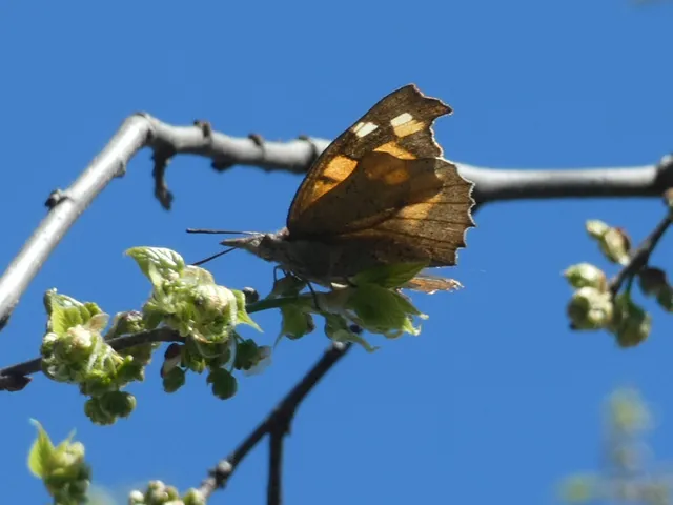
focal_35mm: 173
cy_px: 252
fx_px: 3363
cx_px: 336
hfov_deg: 11.4
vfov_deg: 8.6
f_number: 5.5
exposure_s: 1/160
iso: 80
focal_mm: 30.9
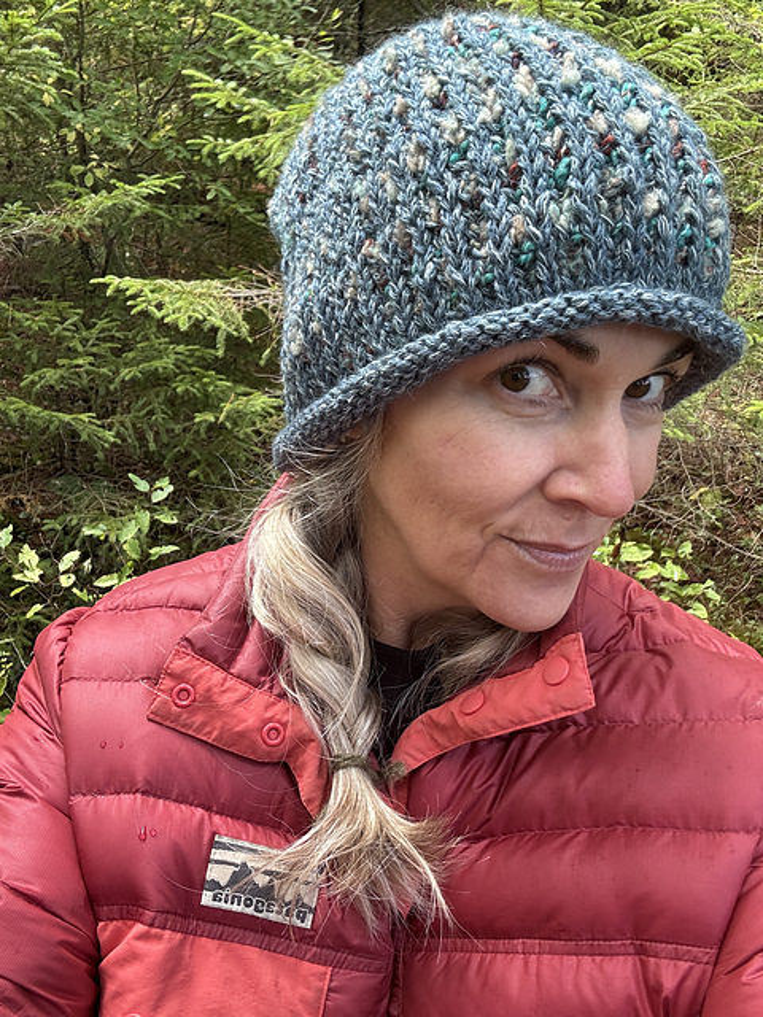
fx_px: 882
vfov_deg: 60.0
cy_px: 508
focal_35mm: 30
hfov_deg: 46.8
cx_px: 382
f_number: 1.9
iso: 80
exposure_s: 1/90
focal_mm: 2.69
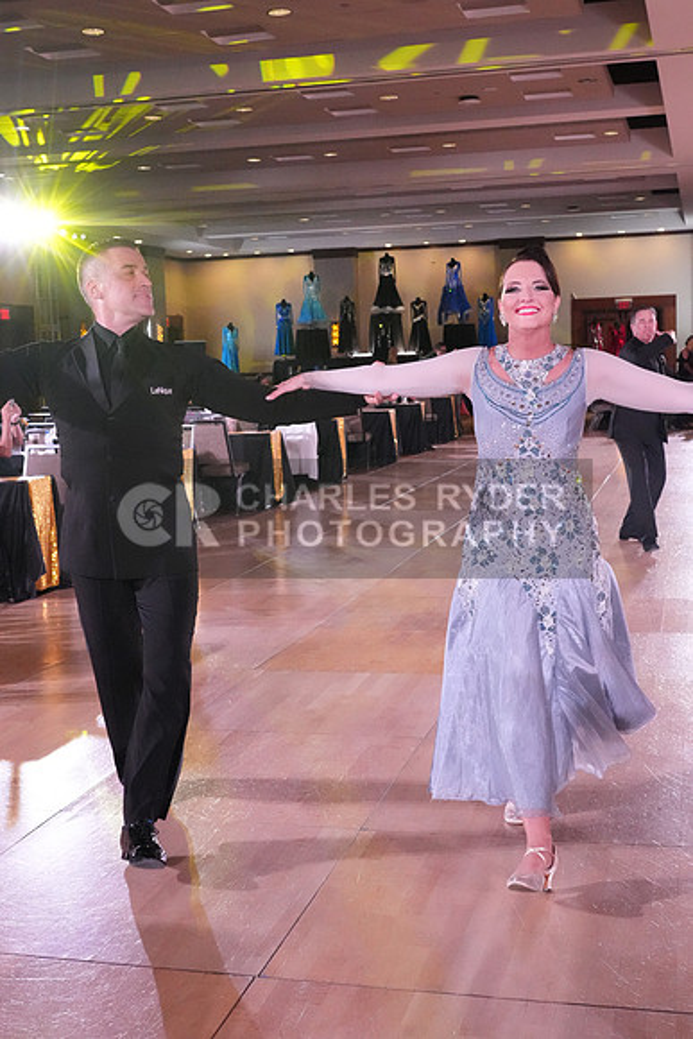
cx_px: 346
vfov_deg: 43.6
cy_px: 520
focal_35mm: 45
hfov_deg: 29.9
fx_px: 1298
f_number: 6.3
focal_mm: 30
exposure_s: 1/400
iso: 10000
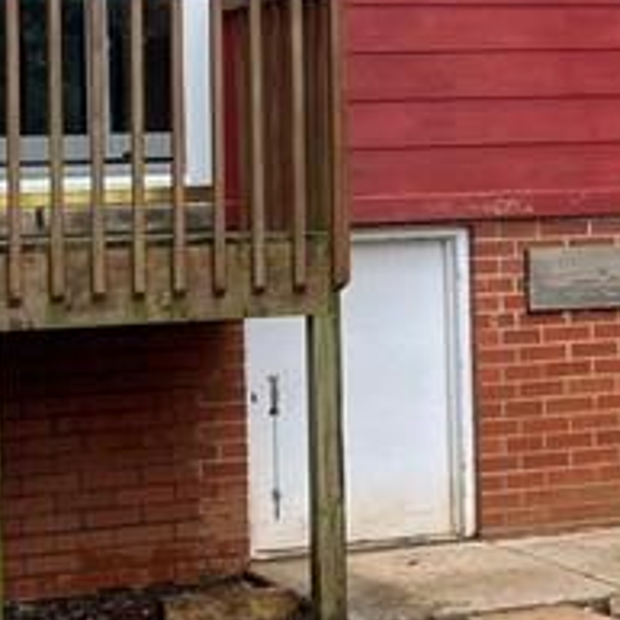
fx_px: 2472
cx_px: 559
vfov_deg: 14.2
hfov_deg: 14.2
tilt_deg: +2.5
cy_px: 112
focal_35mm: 122
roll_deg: +2.1
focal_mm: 5.1
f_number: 1.6
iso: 50
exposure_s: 1/497
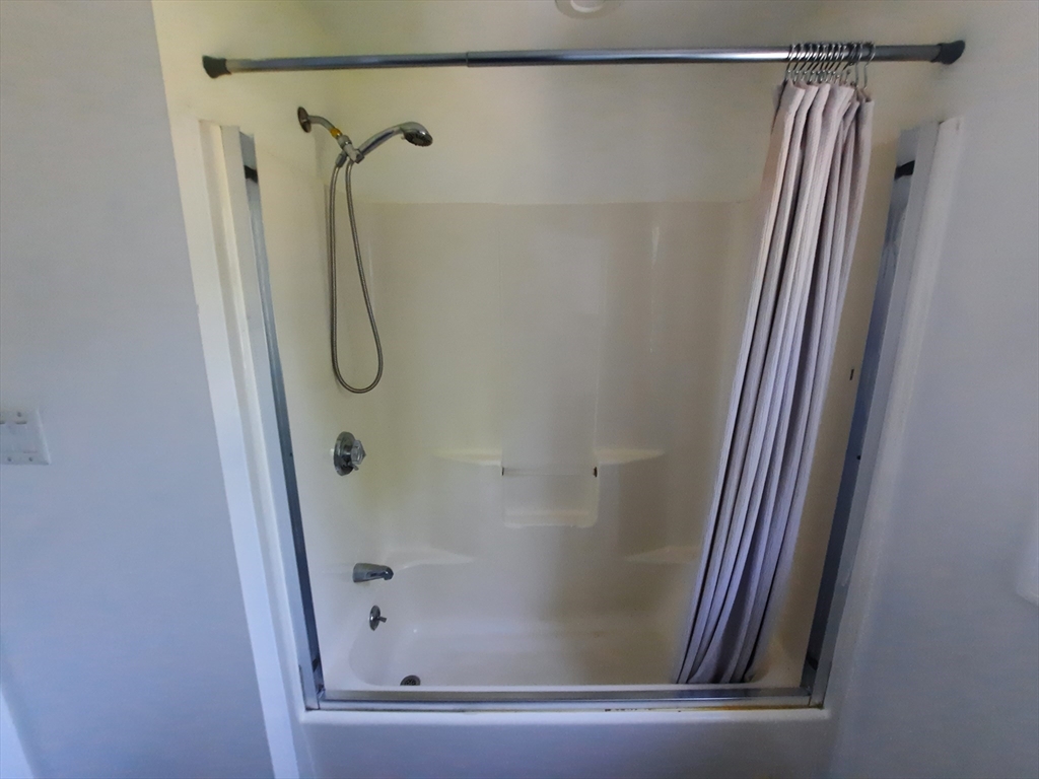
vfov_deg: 89.9
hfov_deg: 106.2
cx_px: 520
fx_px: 390
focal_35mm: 13
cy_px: 390
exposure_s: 1/40
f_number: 2.2
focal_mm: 1.74
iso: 200
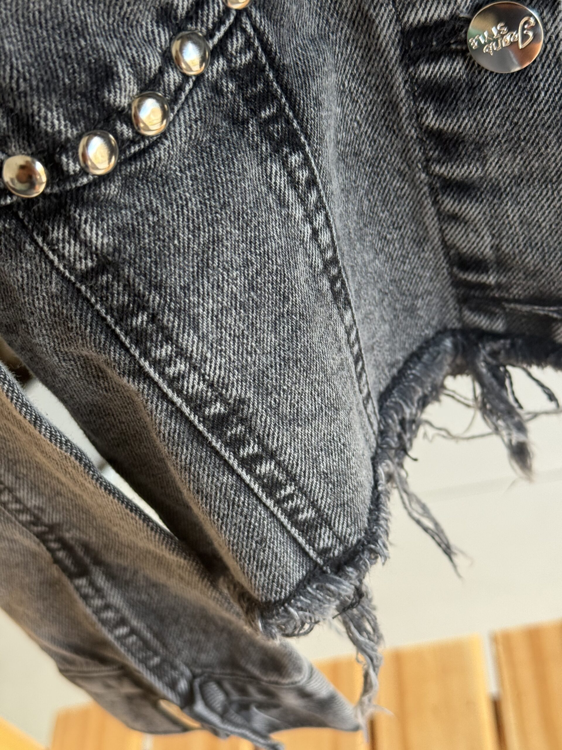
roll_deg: +28.6
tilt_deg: -41.0
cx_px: 281
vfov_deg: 39.7
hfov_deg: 30.3
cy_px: 375
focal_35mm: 48
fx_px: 1039
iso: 125
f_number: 1.78
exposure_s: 1/107
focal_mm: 6.76
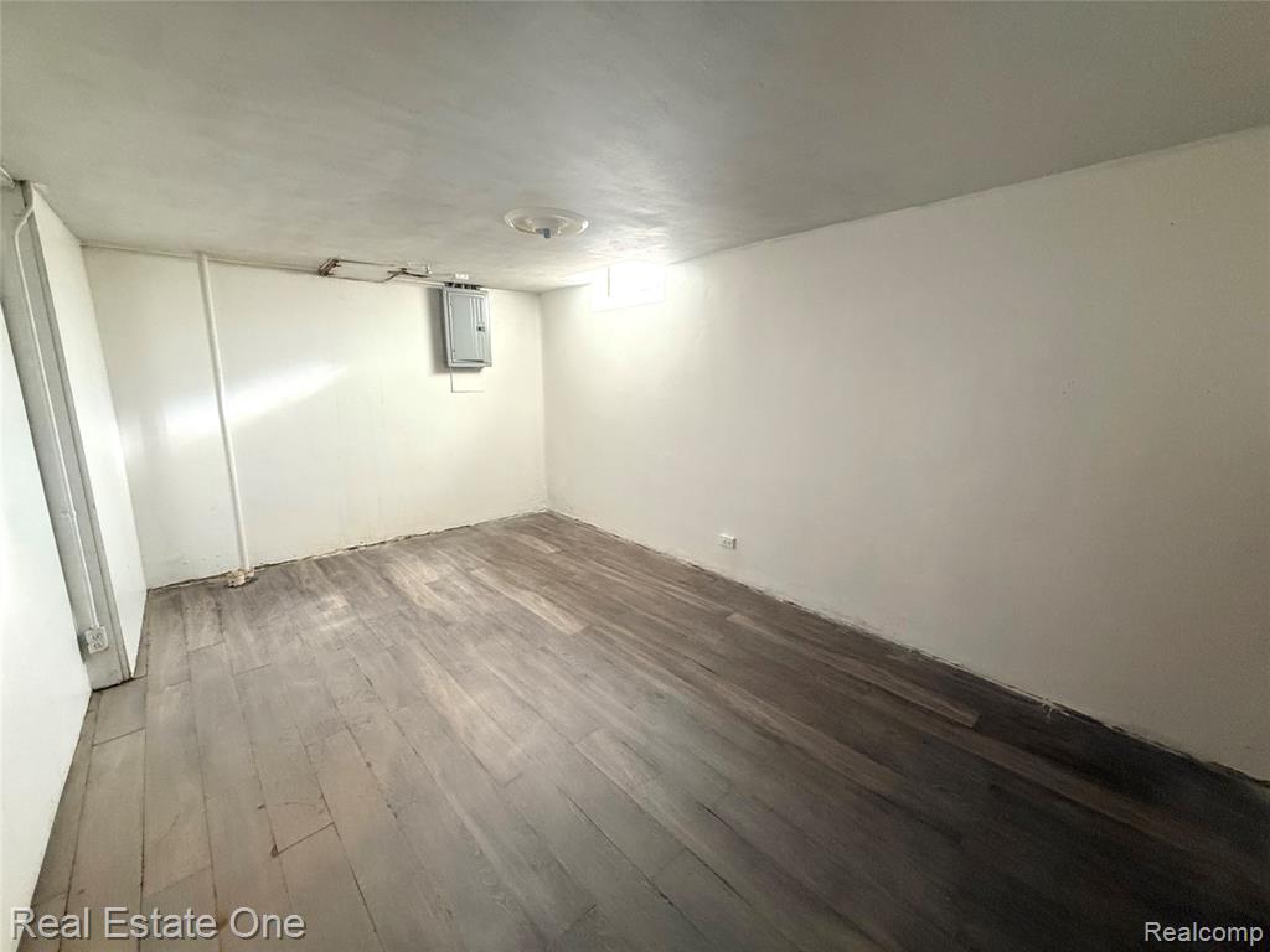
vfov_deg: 85.7
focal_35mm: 14
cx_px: 635
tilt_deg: -10.5
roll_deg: +0.1
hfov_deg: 102.1
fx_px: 514
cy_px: 476
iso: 320
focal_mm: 2.22
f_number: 2.2
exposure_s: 1/60
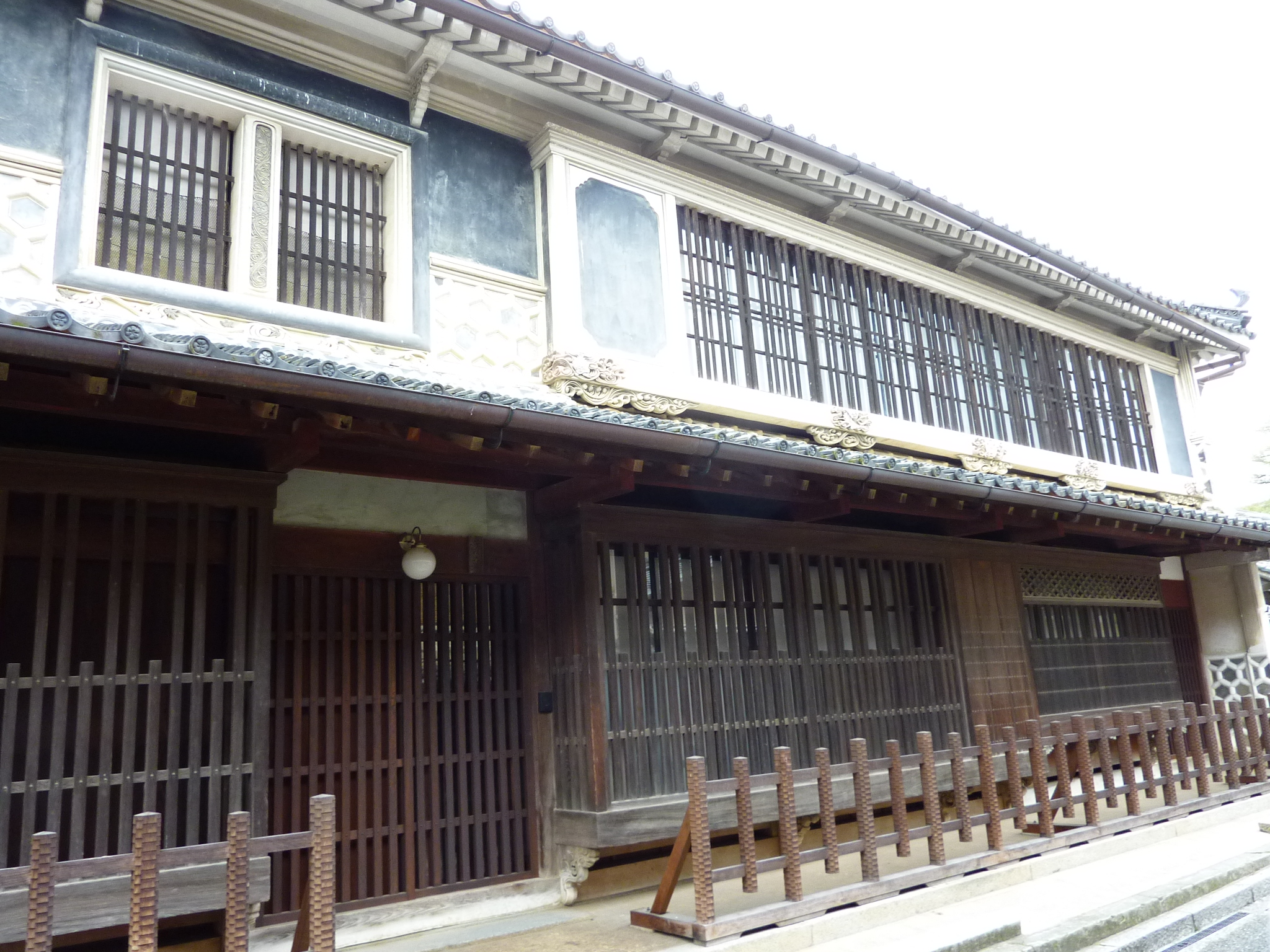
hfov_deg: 69.4
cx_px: 635
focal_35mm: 25
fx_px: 917
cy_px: 476
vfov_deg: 54.9
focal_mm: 4.1
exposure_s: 1/30
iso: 200
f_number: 3.3
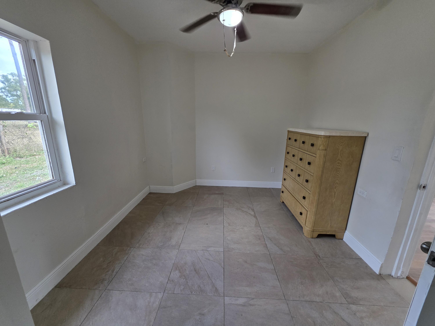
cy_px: 163
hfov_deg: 106.2
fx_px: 163
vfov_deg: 89.9
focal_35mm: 13
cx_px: 218
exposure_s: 1/120
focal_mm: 2.2
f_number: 1.9
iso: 100
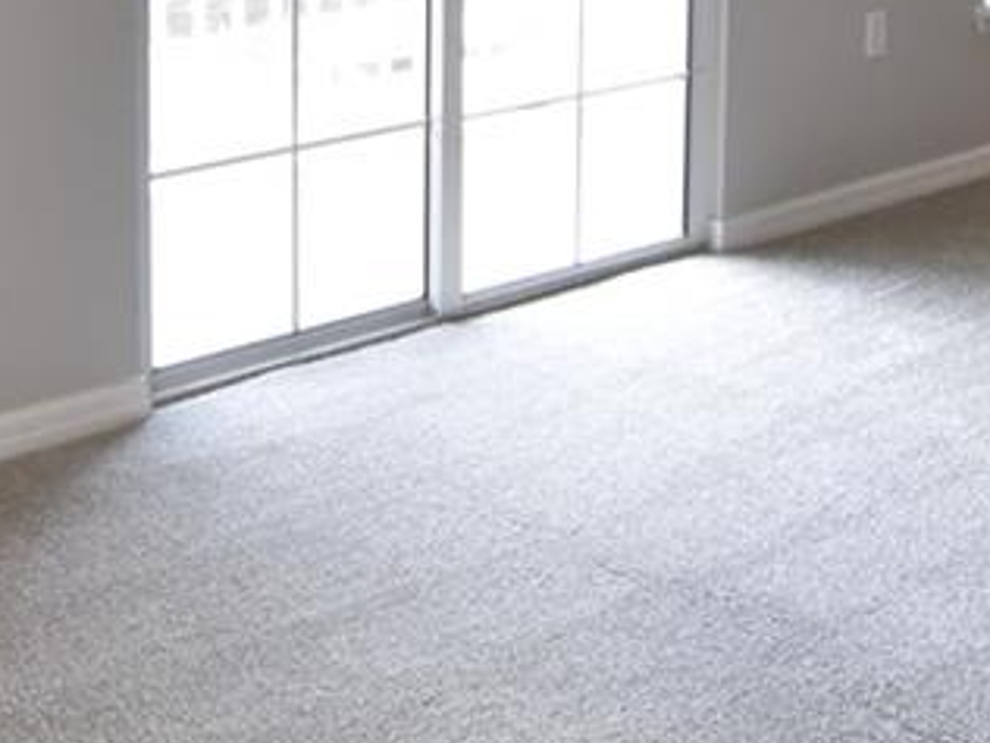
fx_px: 2088
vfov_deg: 18.7
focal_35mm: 73
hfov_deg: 26.6
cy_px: -223
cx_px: 617
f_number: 4
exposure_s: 1/60
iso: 400
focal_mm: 10
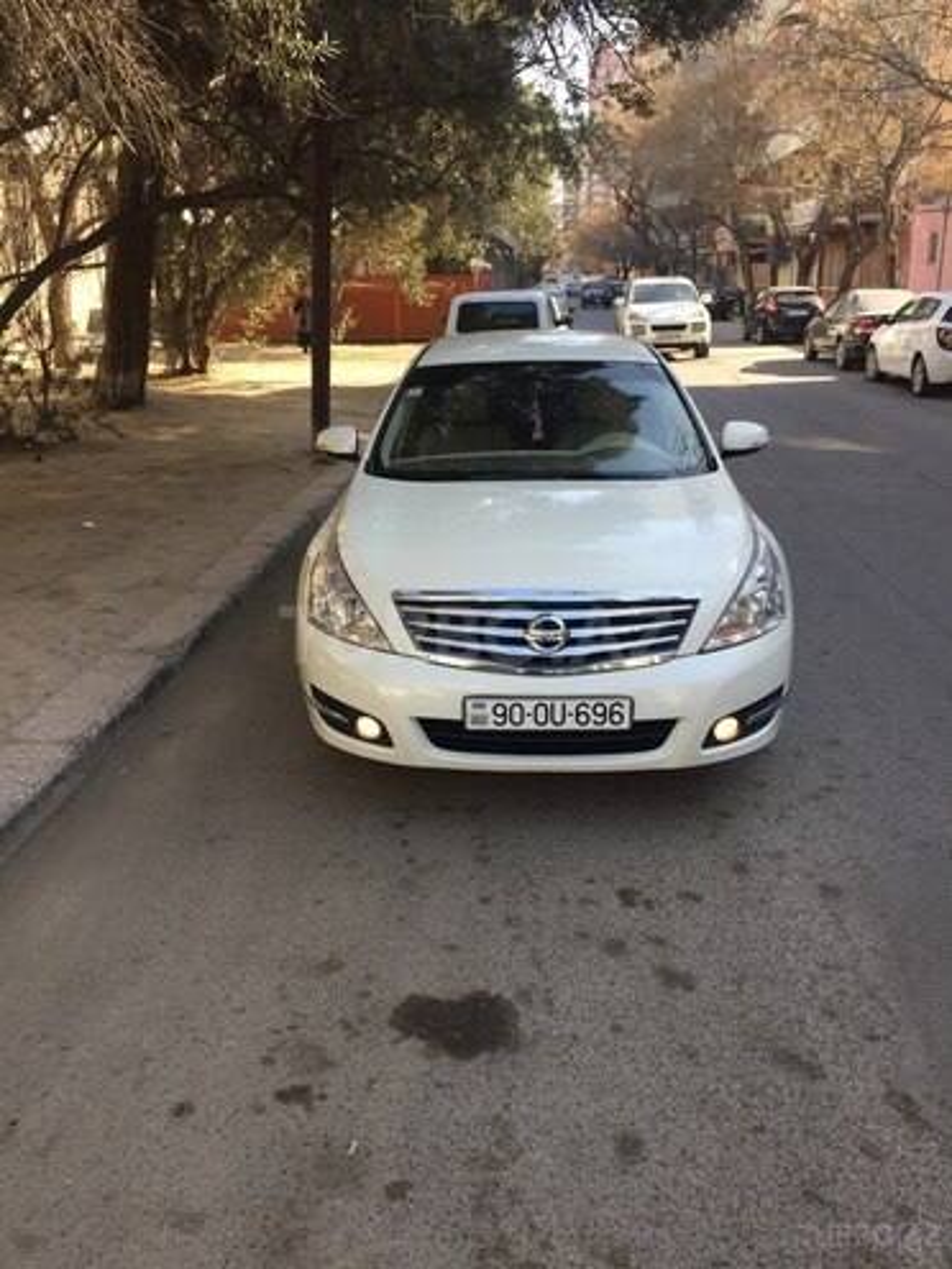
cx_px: 476
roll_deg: +0.6
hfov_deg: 48.2
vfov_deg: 61.7
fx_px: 1063
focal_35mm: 29
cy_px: 634
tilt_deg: -16.8
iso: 32
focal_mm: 4.15
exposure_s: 1/356
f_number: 2.2
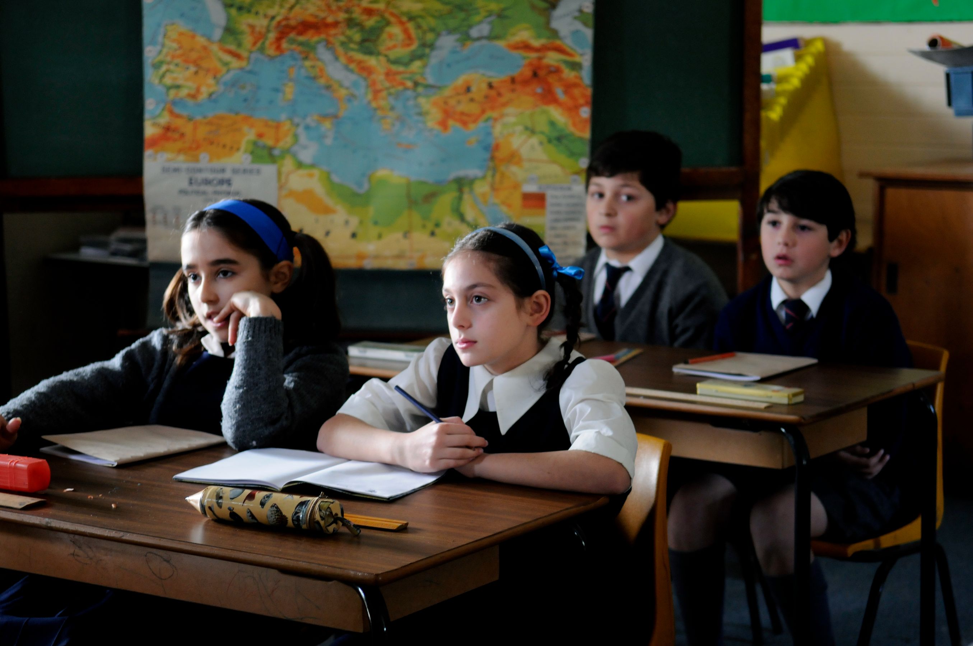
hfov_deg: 24.6
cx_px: 486
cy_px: 323
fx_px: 2227
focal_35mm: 82
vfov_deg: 16.5
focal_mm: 55
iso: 800
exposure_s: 1/60
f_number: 2.8
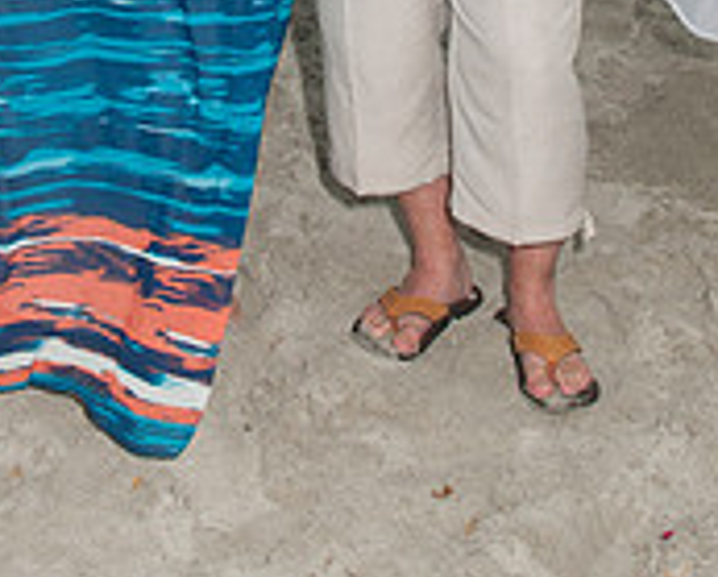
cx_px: 322
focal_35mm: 95
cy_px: -282
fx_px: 2022
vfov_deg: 15.1
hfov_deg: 20.1
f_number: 5.6
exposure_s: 1/160
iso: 400
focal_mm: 26
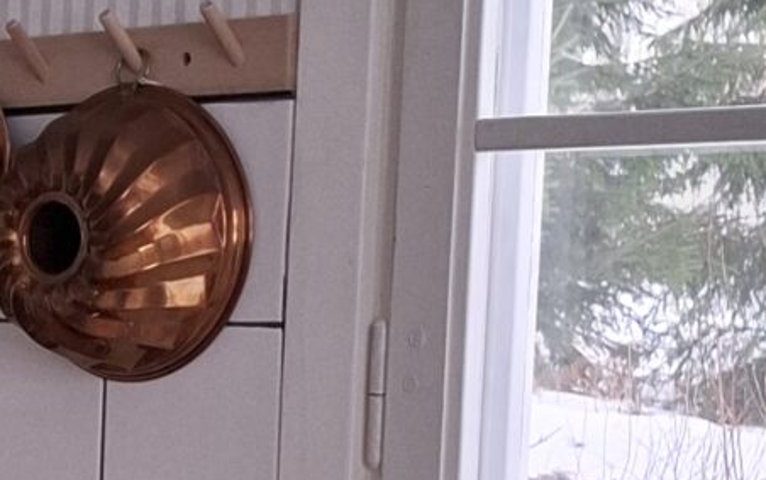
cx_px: -625
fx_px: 2882
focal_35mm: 138
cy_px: 622
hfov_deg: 13.5
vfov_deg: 9.3
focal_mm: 5.54
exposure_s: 1/100
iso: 64
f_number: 1.8
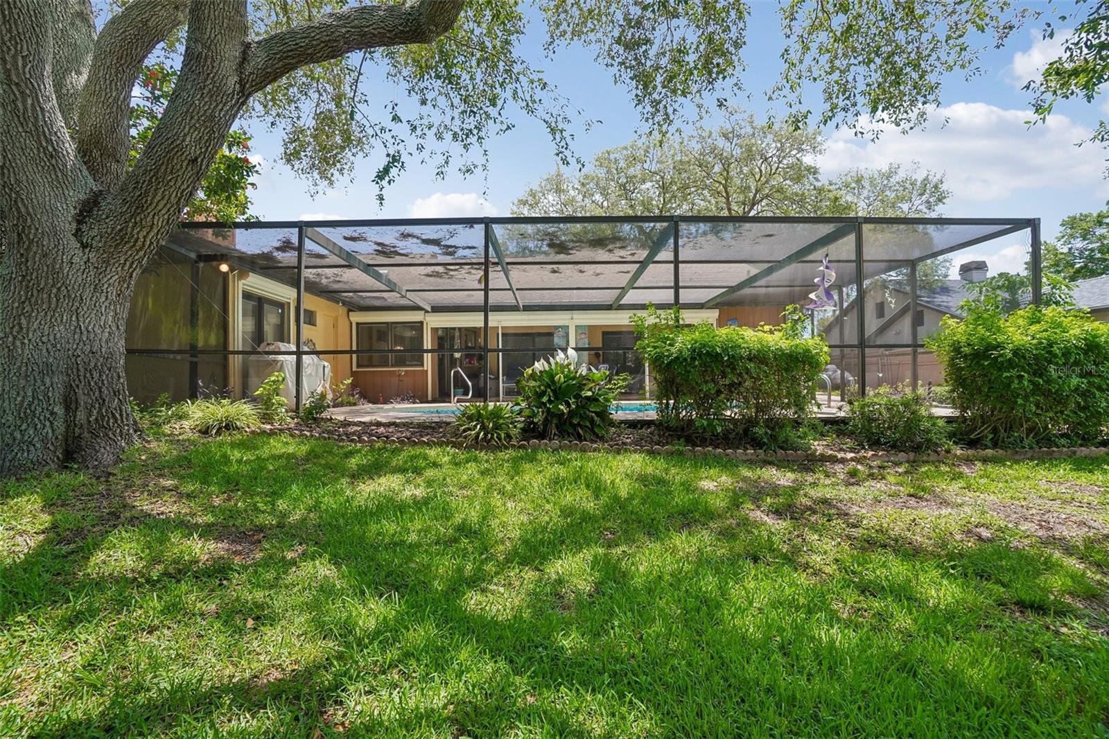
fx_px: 462
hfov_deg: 100.4
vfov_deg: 77.3
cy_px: 370
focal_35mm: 15
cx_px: 554
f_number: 8
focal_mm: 10
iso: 100
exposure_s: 1/45
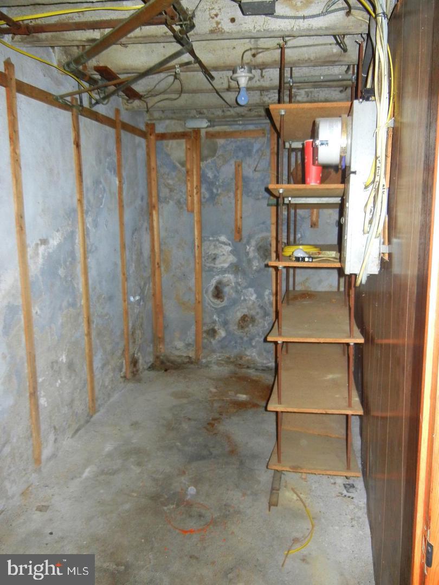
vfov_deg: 60.0
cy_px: 292
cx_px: 220
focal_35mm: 30
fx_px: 507
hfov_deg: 46.8
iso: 382
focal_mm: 5.4
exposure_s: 1/30
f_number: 3.5
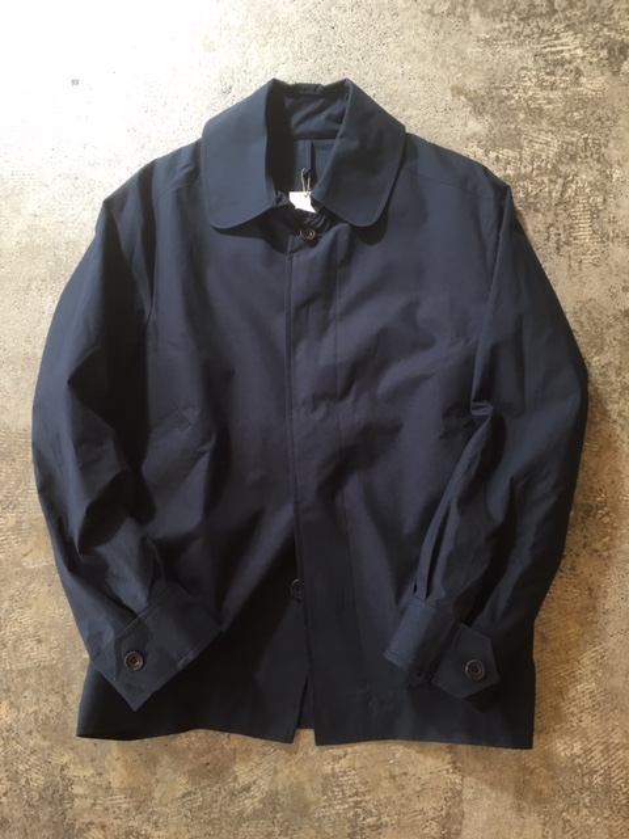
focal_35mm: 29
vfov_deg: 61.7
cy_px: 420
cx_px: 314
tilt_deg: -82.2
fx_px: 703
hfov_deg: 48.2
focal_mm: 4.15
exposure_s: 1/33
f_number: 2.2
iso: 80
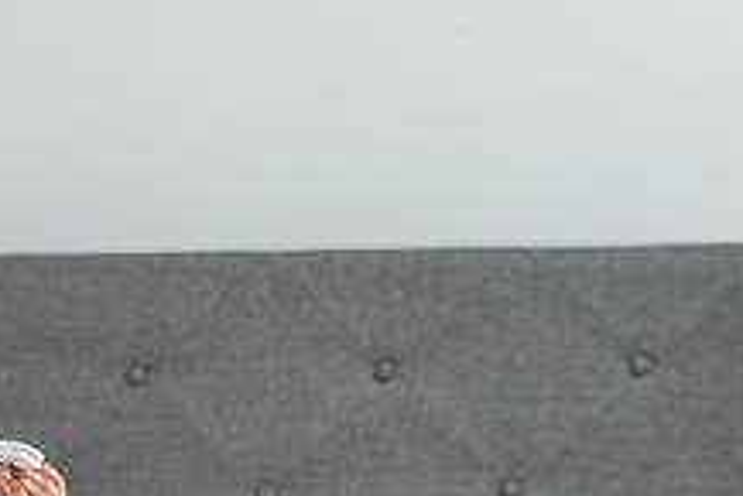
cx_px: -3
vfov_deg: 14.8
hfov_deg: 21.6
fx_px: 1879
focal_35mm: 91
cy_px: 487
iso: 1000
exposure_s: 1/200
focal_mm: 34
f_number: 4
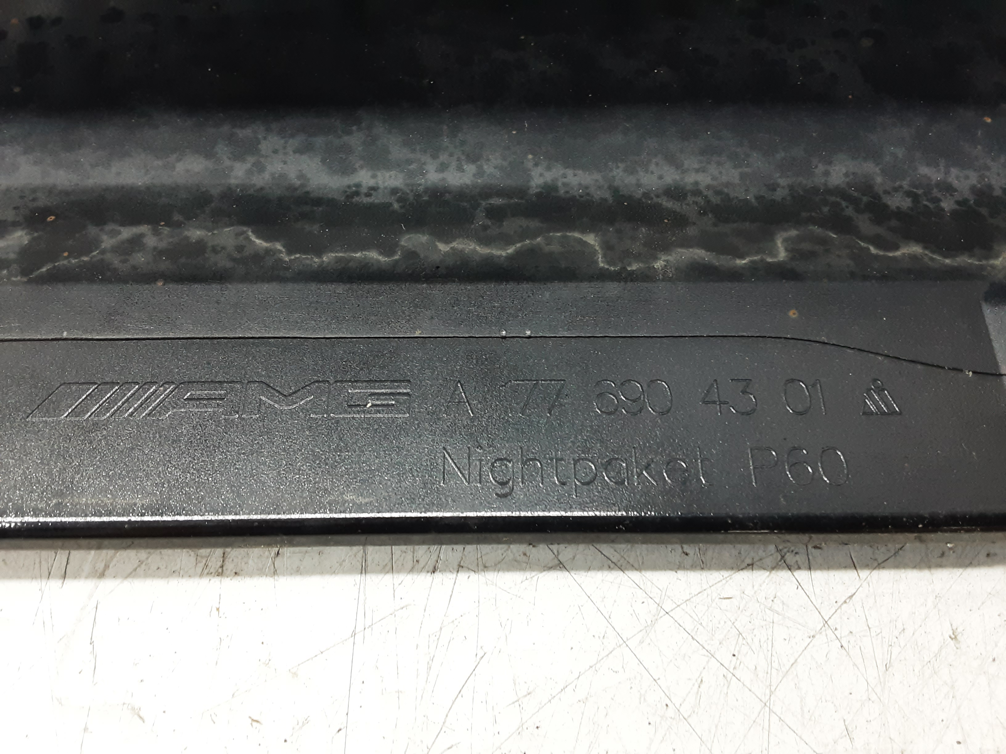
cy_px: 377
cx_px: 503
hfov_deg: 65.3
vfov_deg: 51.4
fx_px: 785
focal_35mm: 27
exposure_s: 1/25
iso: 125
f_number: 1.9
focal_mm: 2.91
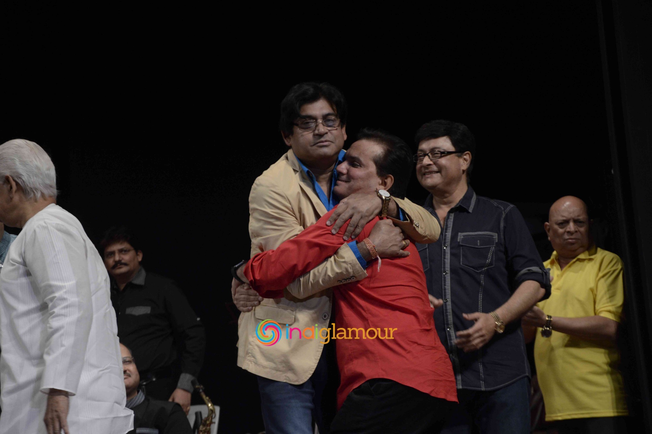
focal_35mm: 128
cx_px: 326
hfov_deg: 16.1
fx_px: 2307
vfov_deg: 10.7
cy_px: 217
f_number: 5.6
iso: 800
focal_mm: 85
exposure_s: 1/160
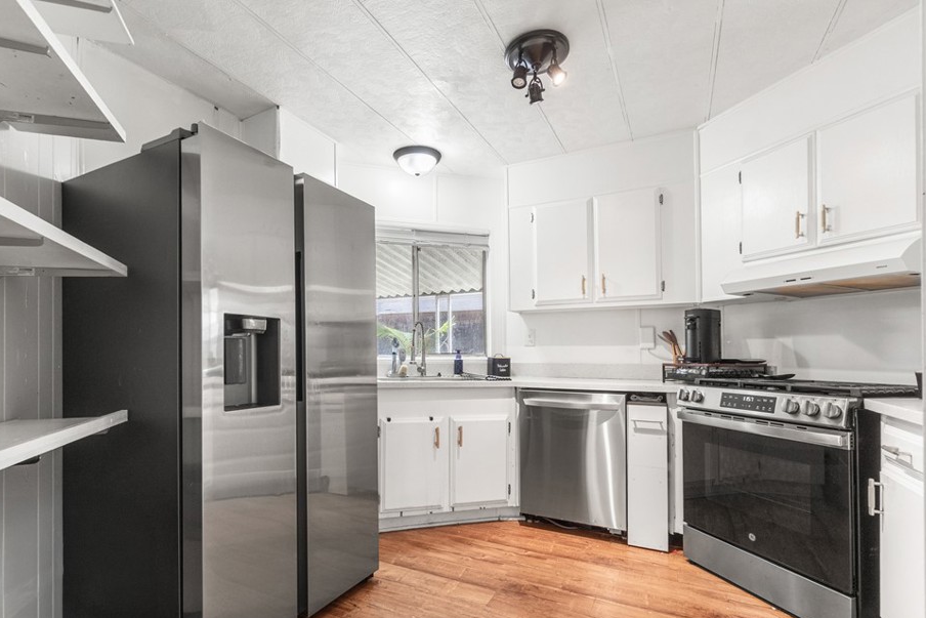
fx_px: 437
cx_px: 447
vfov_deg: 70.3
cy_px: 334
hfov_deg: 93.2
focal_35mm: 17
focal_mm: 10
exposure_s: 1/5
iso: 320
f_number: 7.1
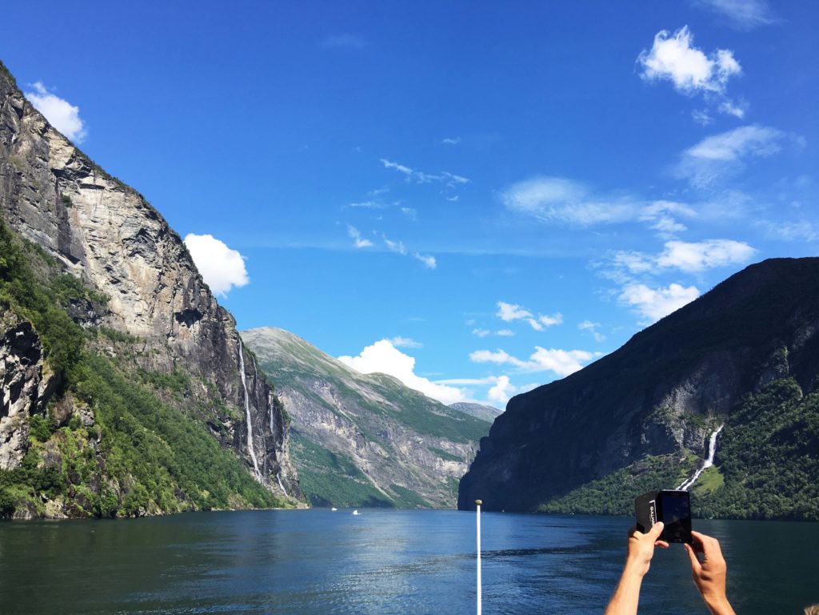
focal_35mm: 29
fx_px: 686
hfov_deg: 61.7
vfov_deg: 48.2
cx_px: 410
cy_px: 308
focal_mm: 4.15
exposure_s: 1/1202
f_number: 2.2
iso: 25
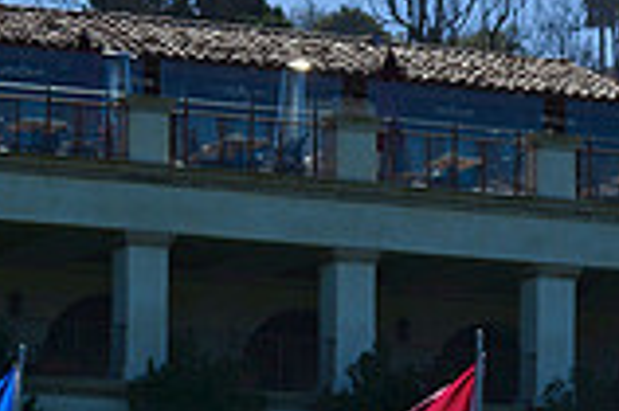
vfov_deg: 4.6
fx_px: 5050
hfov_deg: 6.9
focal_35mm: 294
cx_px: 983
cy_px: 573
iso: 250
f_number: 14
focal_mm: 80
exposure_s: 1/800
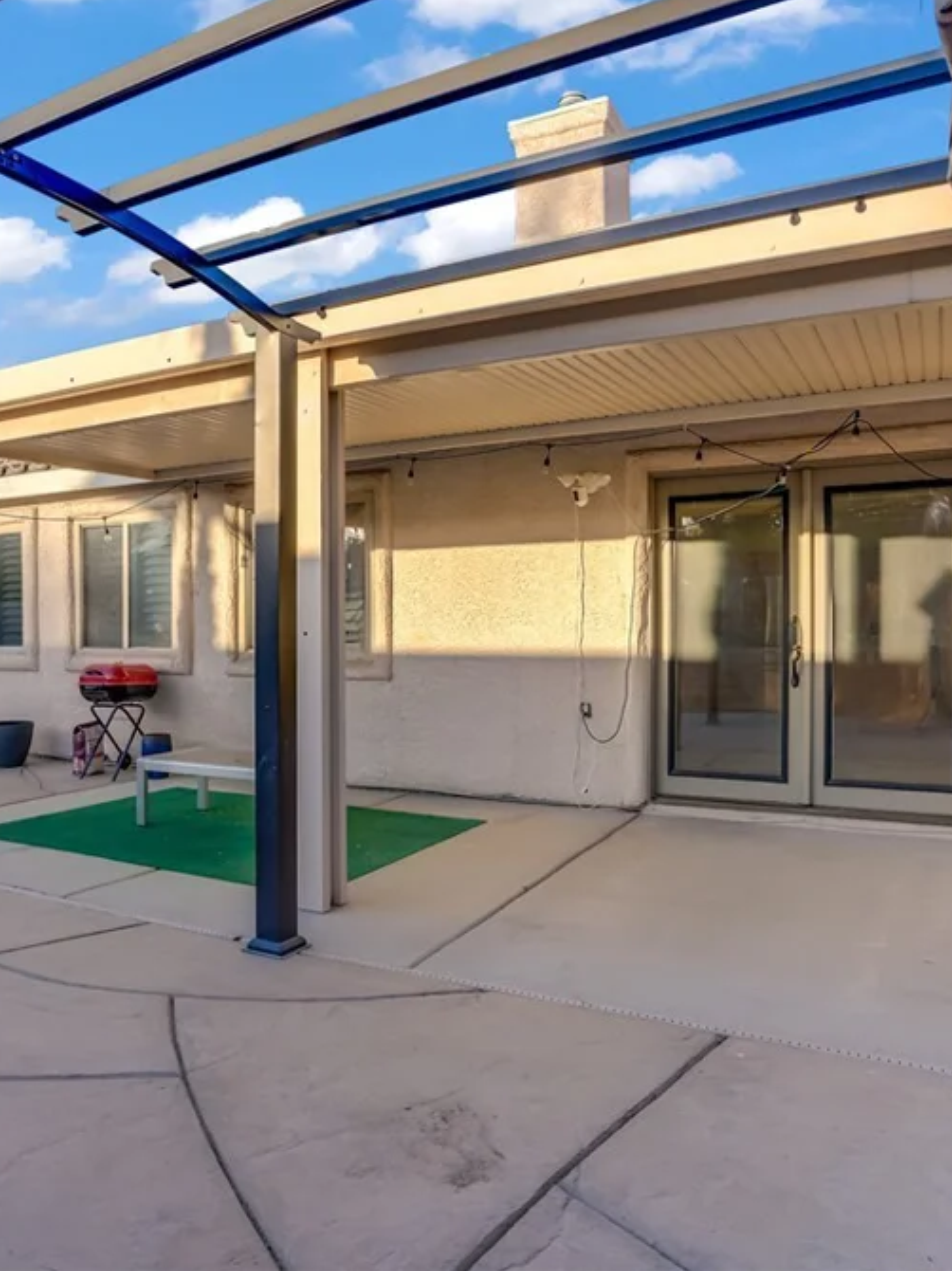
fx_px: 917
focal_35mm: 25
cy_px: 625
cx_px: 374
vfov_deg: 69.4
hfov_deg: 54.4
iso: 100
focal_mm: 17
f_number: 8
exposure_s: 1/80
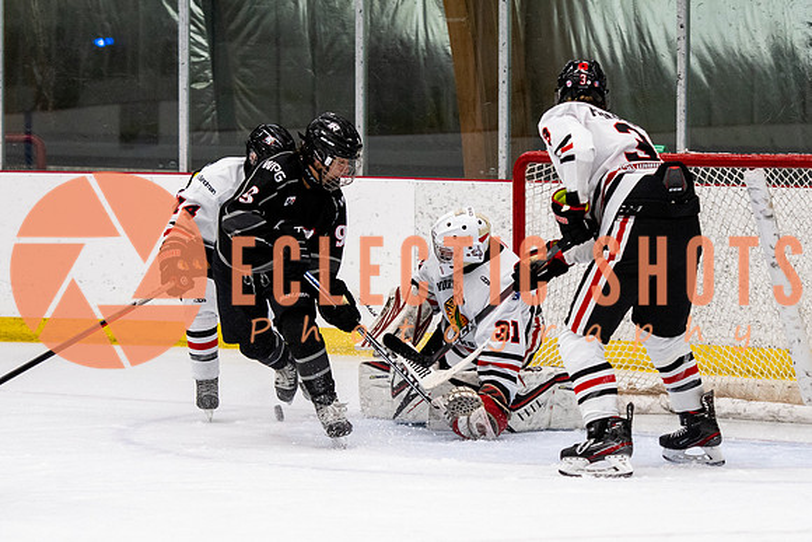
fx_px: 4684
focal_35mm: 208
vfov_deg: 6.6
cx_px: 434
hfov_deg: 9.9
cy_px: 282
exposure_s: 1/640
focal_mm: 105
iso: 1600
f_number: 2.8
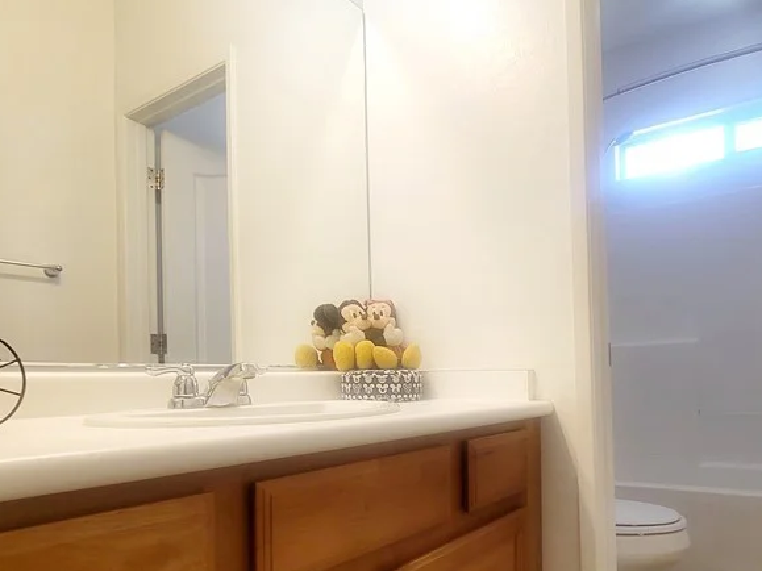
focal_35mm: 23
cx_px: 492
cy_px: 368
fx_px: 506
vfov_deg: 57.9
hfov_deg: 72.3
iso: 64
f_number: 2.2
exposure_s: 1/60.2
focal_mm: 2.2
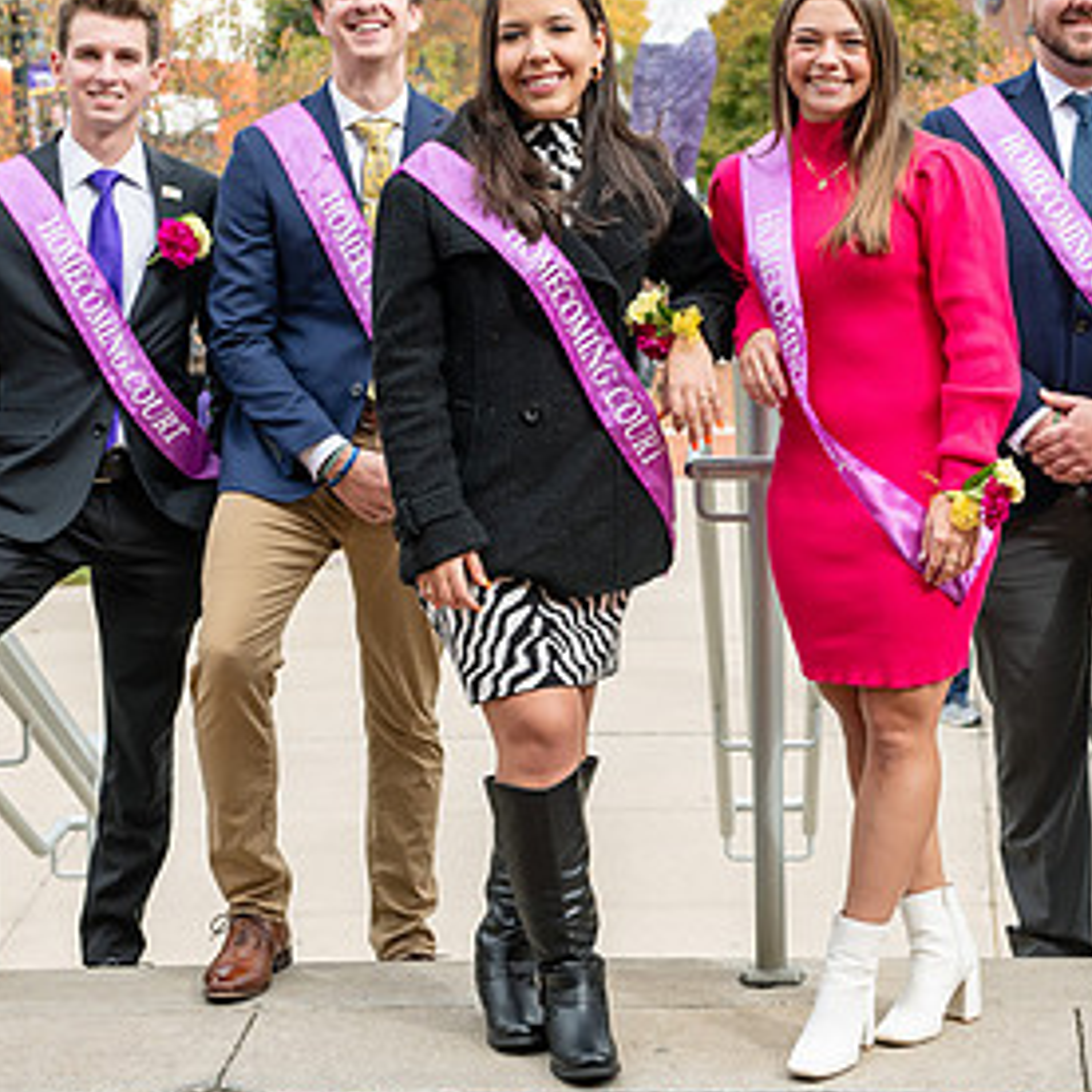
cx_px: 696
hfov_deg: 18.6
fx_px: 3319
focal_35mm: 93
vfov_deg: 18.6
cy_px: 354
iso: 200
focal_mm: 52
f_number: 4.5
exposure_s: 1/320
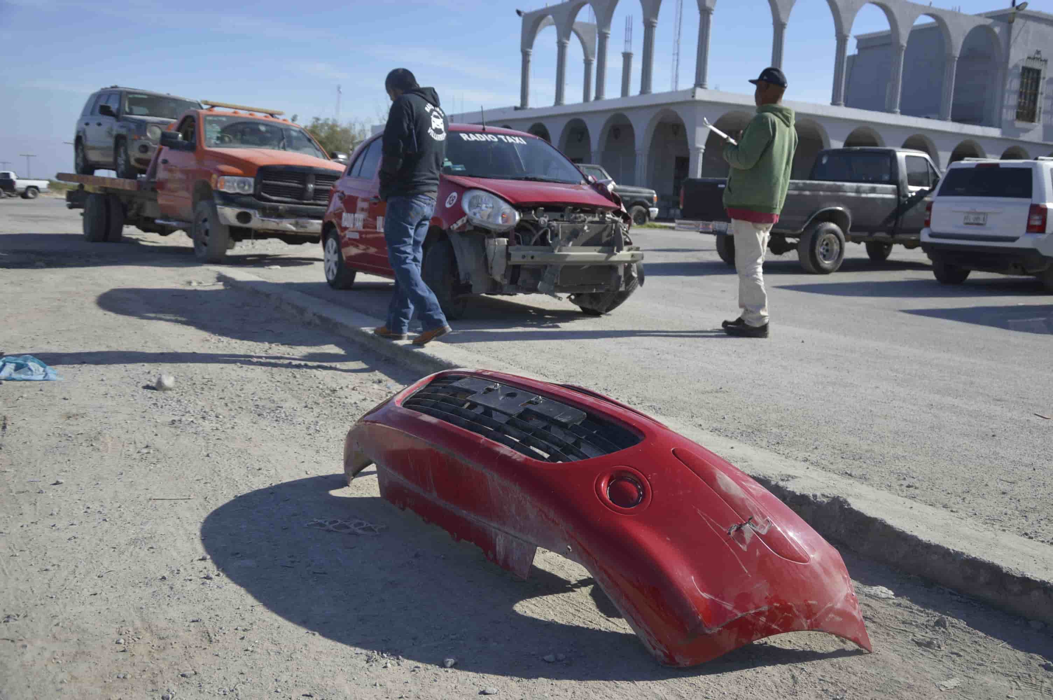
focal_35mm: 33
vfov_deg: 39.9
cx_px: 526
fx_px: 964
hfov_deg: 57.3
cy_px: 350
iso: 100
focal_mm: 22
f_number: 3.8
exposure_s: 1/800
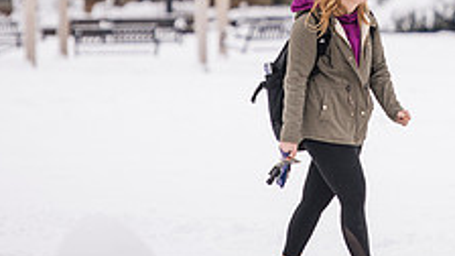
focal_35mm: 503
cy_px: -56
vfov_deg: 2.4
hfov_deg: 4.3
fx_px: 6069
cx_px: 372
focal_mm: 185
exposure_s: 1/400
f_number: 3.2
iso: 125
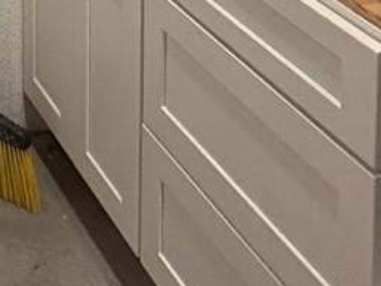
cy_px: -379
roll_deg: +0.1
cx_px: -105
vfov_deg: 13.2
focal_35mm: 87
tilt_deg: -2.8
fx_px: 958
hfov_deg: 20.6
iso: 200
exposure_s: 1/60
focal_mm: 2.22
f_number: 2.2
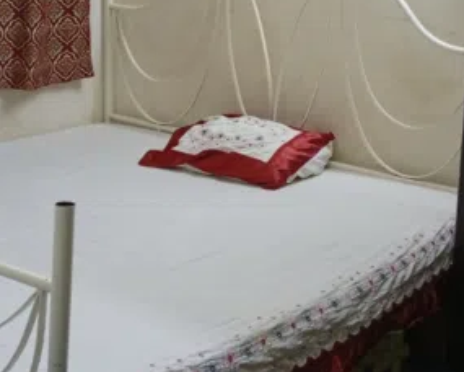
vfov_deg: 21.5
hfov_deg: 26.8
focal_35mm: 71
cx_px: 225
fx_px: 975
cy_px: 145
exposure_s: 1/20
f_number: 1.8
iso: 1702
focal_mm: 3.96
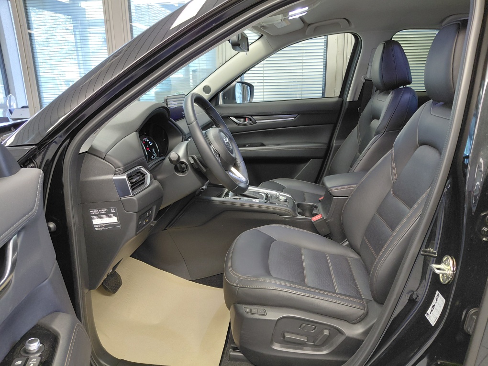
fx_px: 352
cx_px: 244
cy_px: 183
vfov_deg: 54.9
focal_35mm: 25
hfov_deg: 69.4
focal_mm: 4.69
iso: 250
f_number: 1.8
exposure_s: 1/50.1
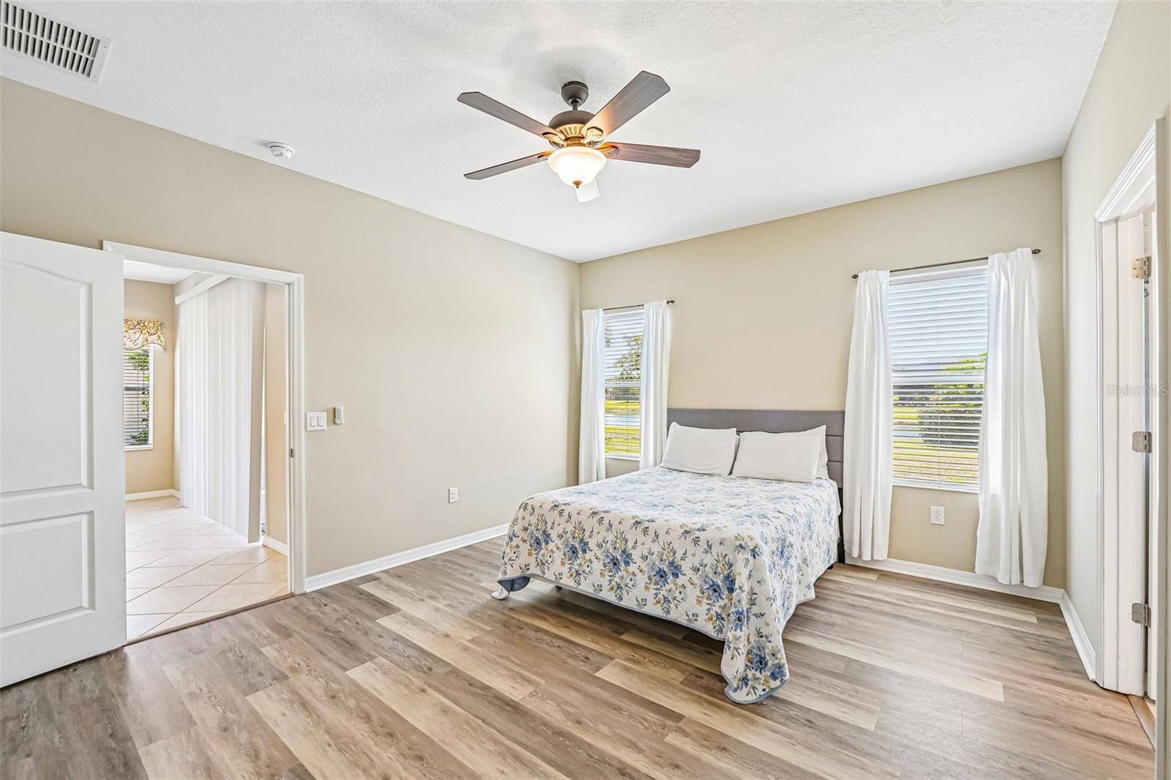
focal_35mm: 14
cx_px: 586
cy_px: 390
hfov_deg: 104.3
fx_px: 455
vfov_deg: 81.2
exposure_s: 1/80
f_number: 8
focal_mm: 14
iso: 400
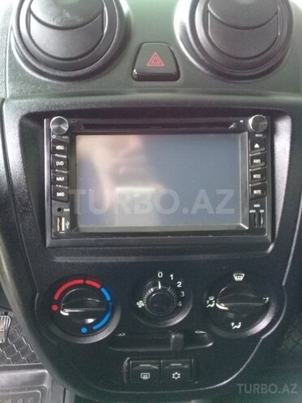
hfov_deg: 45.4
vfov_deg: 58.4
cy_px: 202
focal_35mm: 31
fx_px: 361
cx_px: 151
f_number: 2.2
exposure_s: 1/24
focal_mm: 3.3
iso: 200
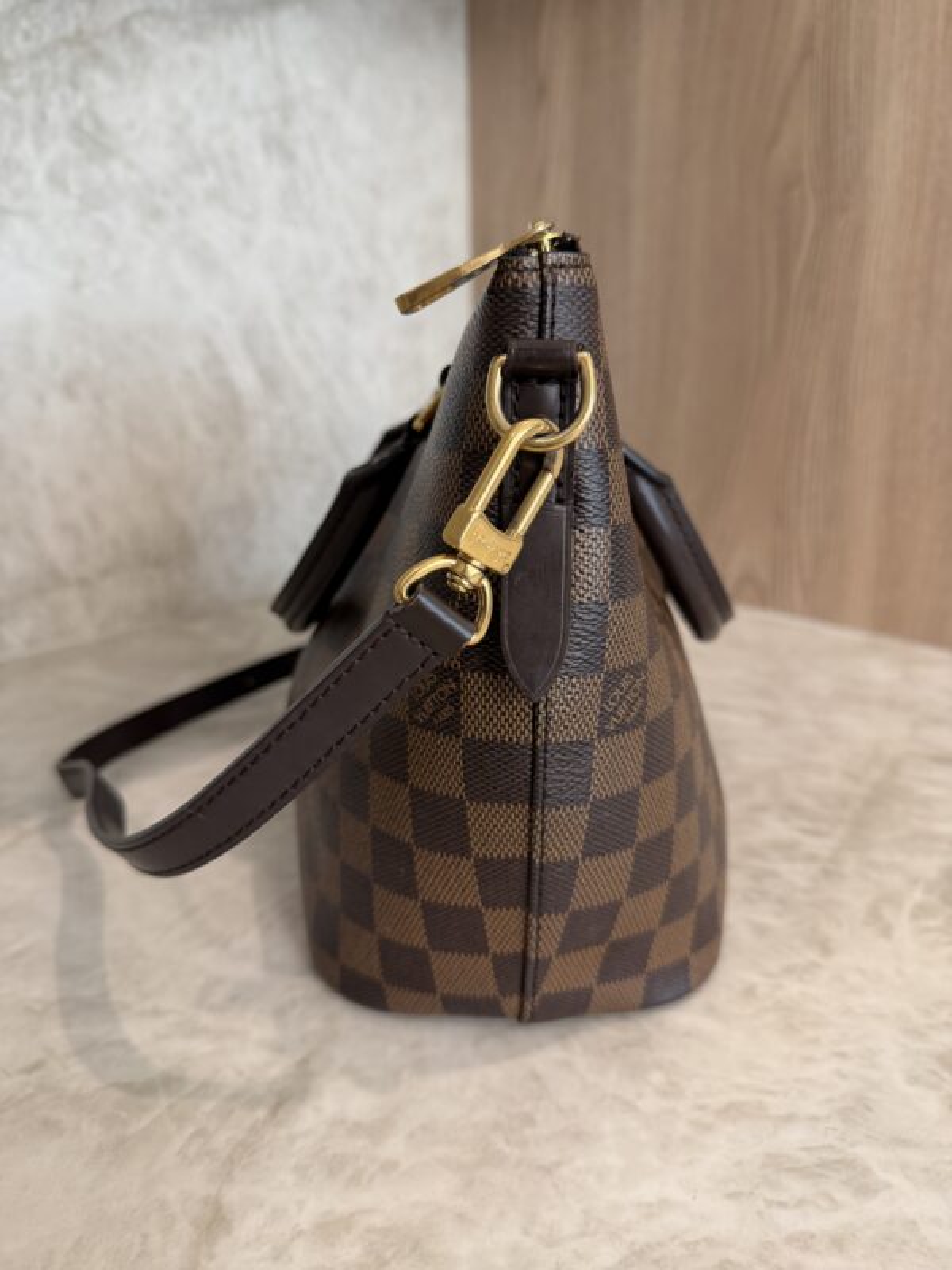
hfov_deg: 56.8
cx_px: 476
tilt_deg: -19.0
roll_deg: +0.5
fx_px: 880
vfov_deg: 71.6
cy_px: 635
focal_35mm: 24
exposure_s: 1/120
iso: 160
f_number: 1.78
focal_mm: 6.76
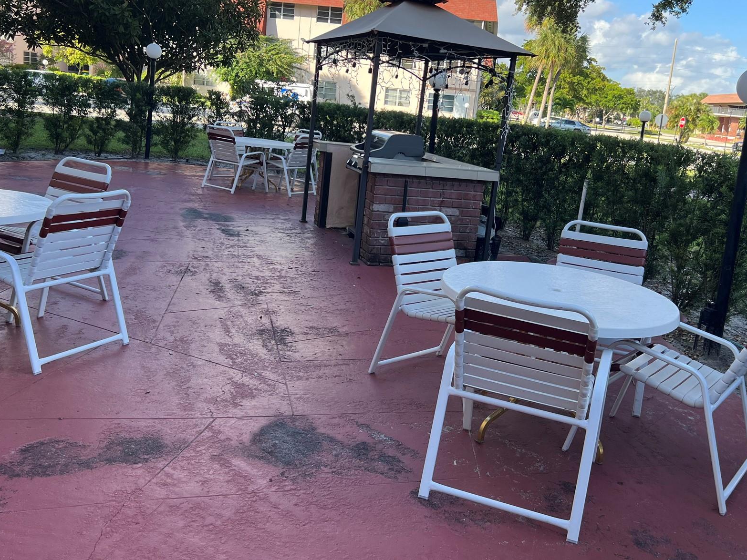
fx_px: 734
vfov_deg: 41.7
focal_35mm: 34
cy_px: 236
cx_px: 386
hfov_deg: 53.9
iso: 50
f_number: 1.5
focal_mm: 5.7
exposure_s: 1/769
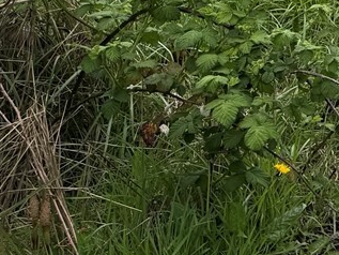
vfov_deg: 11.1
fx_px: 1185
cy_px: -262
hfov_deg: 13.2
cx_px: 749
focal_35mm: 121
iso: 80
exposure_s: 1/3279
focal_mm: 6.76
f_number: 1.78
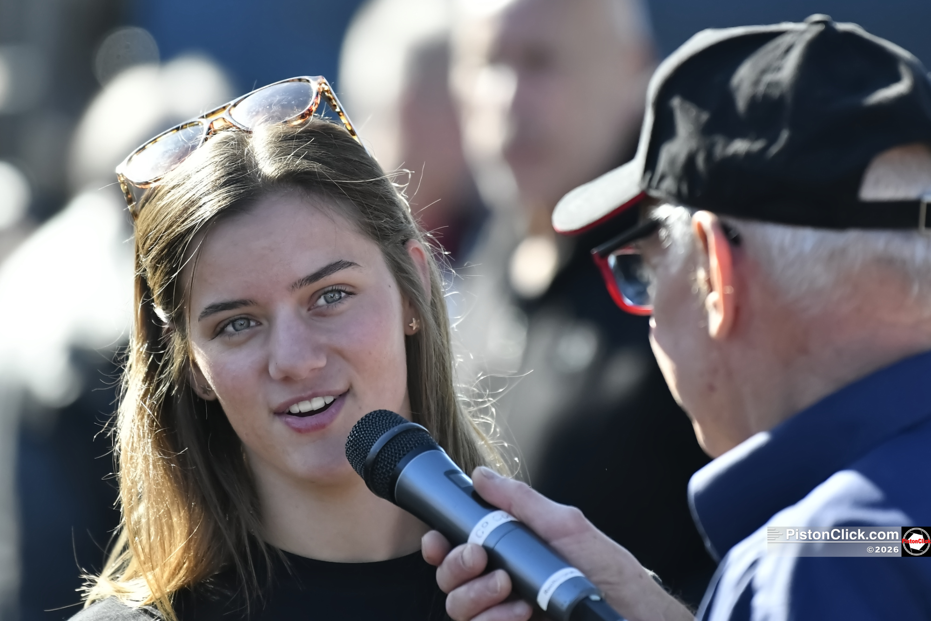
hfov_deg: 6.9
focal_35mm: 300
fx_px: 7757
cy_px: 310
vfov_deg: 4.6
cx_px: 466
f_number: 2.8
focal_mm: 200
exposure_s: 1/3200
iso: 1800
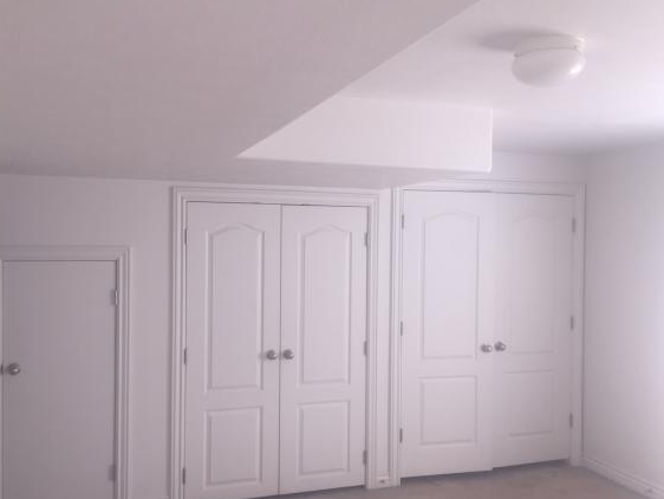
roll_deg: -0.6
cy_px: 260
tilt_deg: -1.8
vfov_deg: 43.0
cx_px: 332
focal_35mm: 33
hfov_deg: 55.3
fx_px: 633
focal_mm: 4.15
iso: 32
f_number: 2.2
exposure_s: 1/40
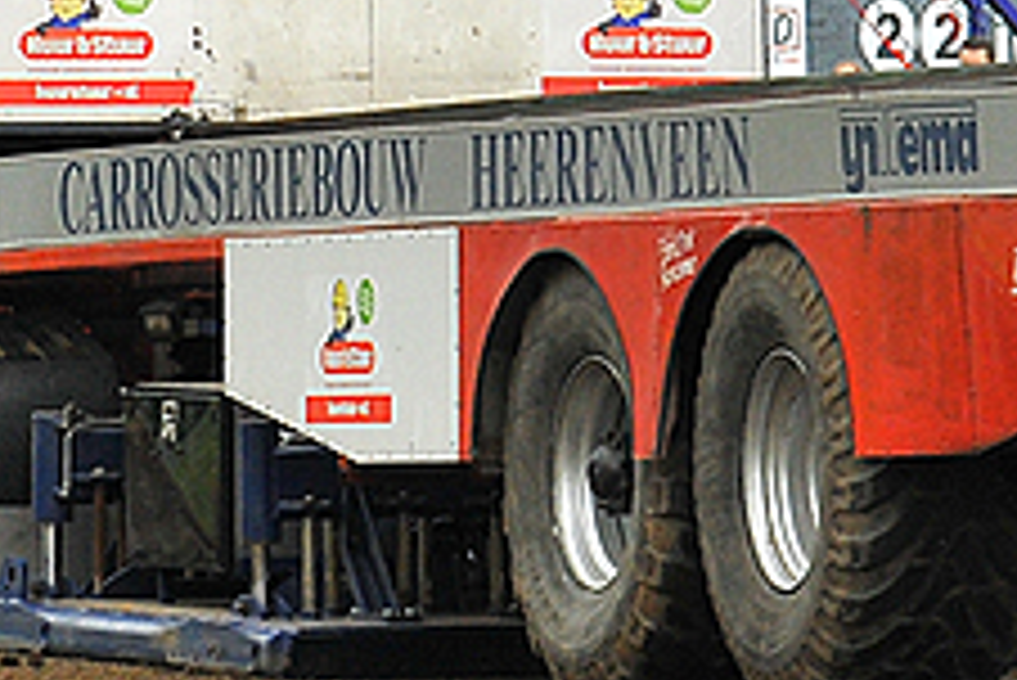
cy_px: -27
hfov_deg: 3.7
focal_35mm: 557
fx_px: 15745
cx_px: 508
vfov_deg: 2.5
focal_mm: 82
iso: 500
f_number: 6.3
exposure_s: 1/1000
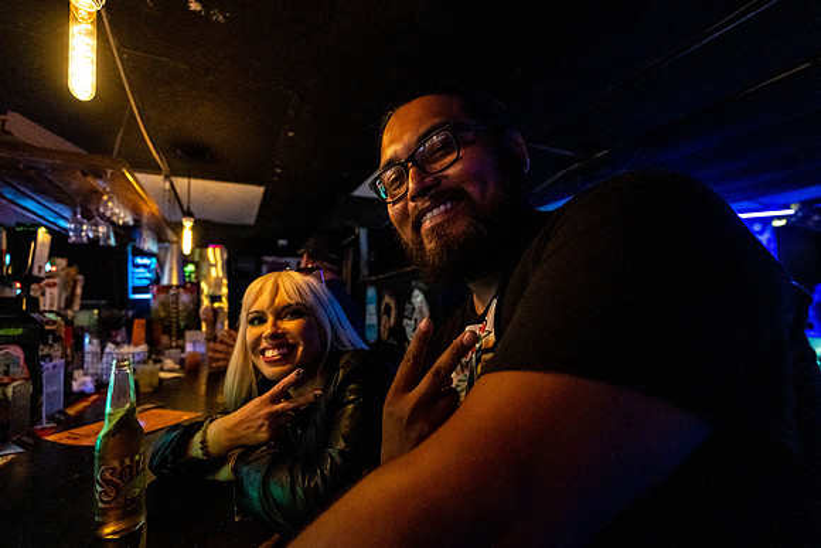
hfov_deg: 101.1
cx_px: 410
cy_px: 274
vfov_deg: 78.1
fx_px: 338
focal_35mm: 15
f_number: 2.8
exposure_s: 1/200
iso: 3200
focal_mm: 14
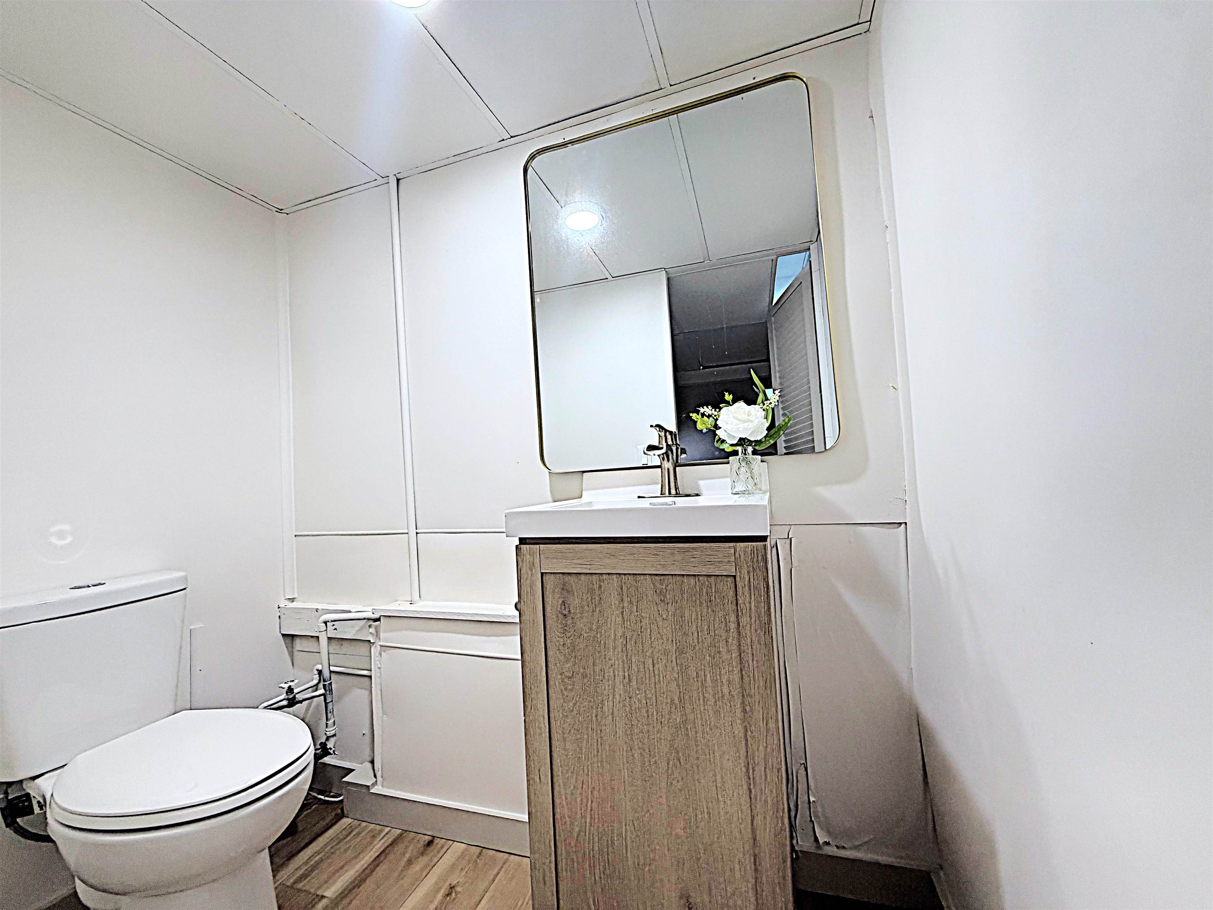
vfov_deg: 85.7
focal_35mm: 14
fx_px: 491
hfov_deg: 102.1
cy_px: 455
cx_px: 606
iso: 200
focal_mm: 2.22
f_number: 2.2
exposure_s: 1/120
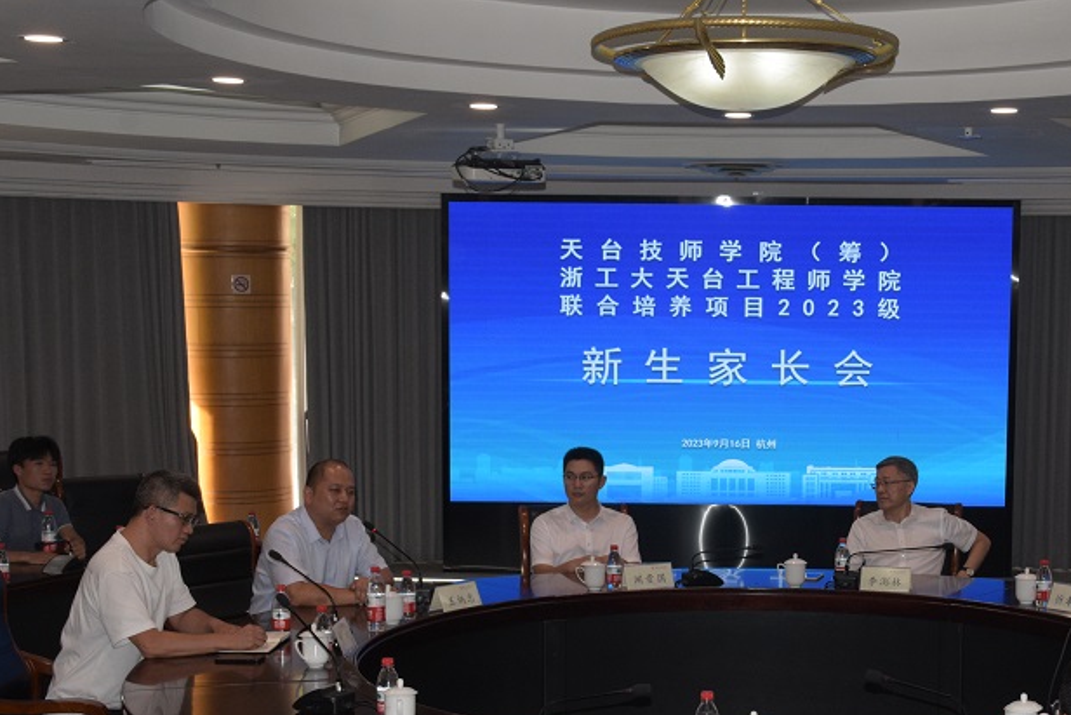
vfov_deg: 23.6
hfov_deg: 34.6
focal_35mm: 57
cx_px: 737
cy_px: 505
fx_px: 1696
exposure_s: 1/80
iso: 800
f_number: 7.1
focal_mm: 26
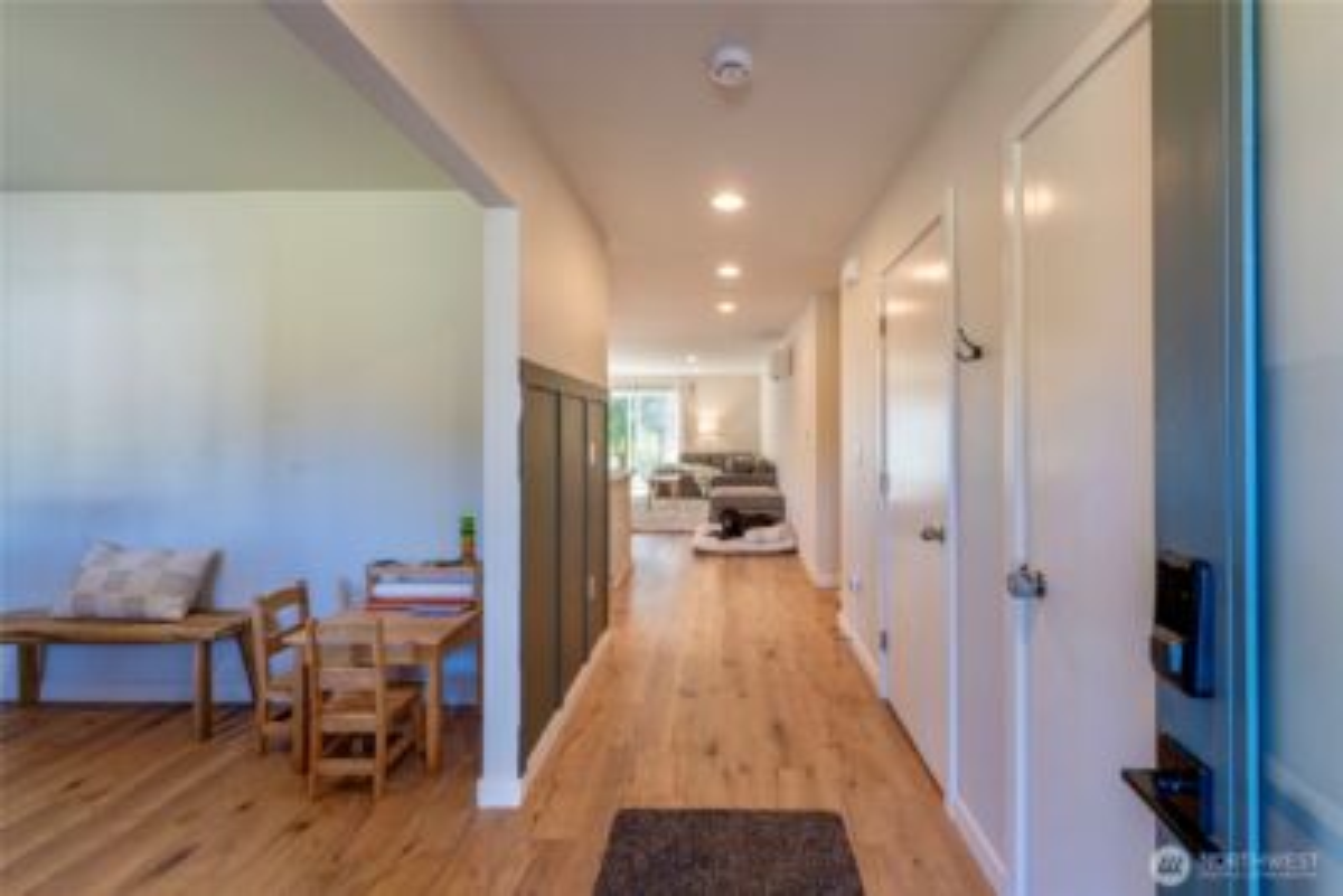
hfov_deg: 104.2
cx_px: 672
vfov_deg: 81.3
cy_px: 448
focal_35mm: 14
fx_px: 522
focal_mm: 14
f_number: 11
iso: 320
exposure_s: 1/20
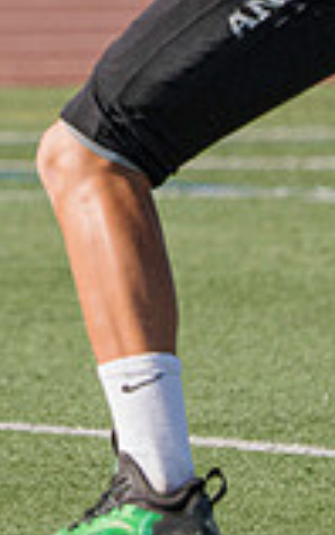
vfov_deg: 1.0
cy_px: -200
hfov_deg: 0.6
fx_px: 31058
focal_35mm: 2130
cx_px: 8
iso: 500
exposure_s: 1/1600
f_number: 7.1
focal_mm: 404
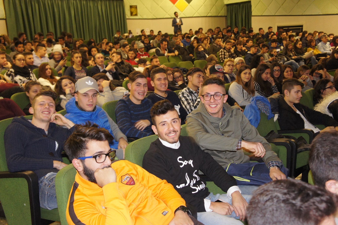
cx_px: 169
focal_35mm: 39
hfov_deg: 49.6
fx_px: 366
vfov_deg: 34.2
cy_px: 112
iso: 1600
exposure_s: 1/10
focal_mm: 26
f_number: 4
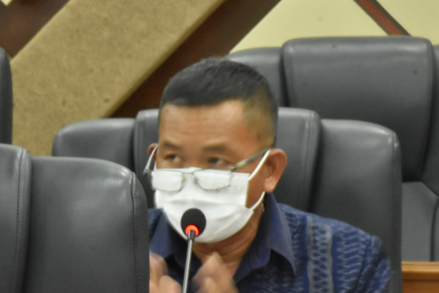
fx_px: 3585
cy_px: 159
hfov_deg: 7.0
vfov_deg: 4.7
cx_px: 153
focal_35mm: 294
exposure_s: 1/6
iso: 3200
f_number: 20
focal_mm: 116
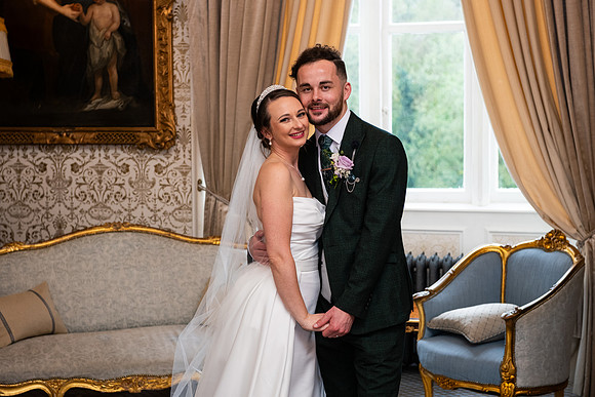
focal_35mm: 66
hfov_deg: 30.5
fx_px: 1091
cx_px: 298
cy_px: 198
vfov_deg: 20.6
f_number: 5
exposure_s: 1/160
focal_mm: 66
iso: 800
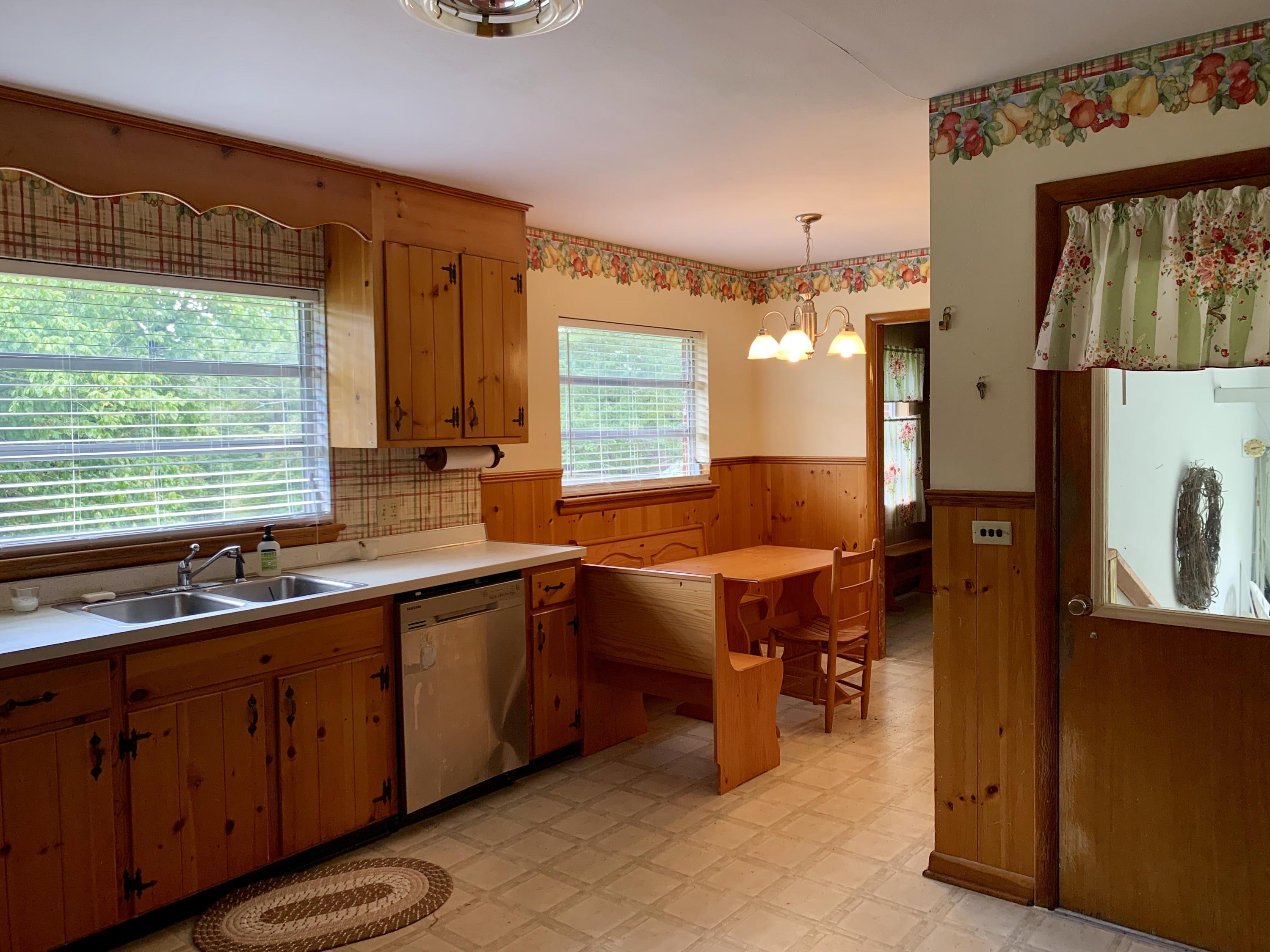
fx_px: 954
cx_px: 635
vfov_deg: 53.1
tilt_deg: -2.1
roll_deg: +1.0
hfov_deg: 67.3
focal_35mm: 26
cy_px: 476
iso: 50
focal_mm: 4.25
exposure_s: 1/120
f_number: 1.8
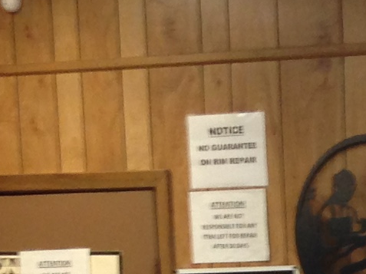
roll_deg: +2.3
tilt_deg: -11.2
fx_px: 2388
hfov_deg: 8.5
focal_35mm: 226
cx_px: 595
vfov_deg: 6.2
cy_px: 758
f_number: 2.4
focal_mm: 4.12
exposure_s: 1/20
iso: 64
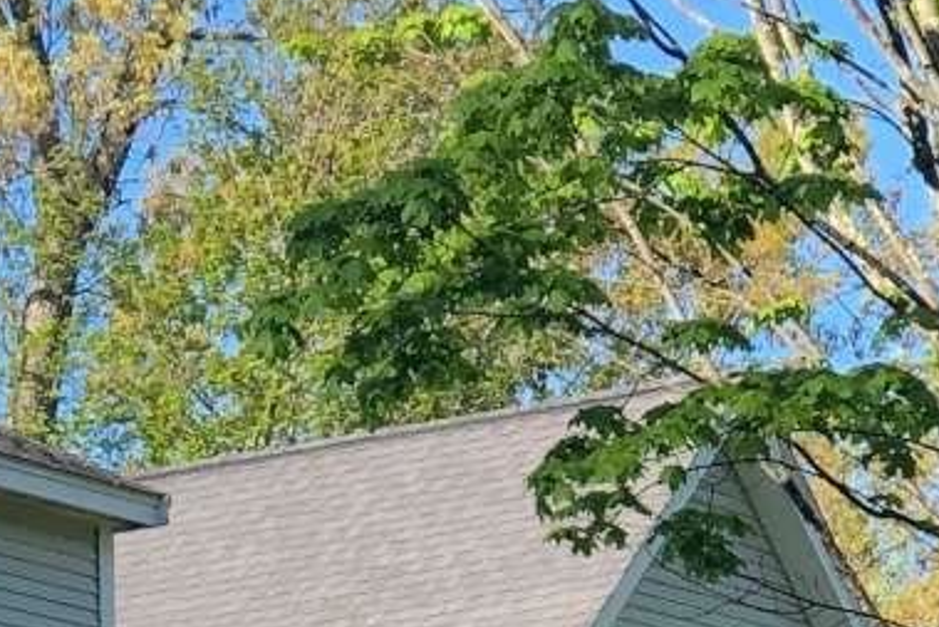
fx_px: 8349
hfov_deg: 6.4
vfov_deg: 4.2
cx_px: -111
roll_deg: +1.4
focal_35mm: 320
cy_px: 1467
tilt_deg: +5.9
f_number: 2.8
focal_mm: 6.6
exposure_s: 1/156
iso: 20
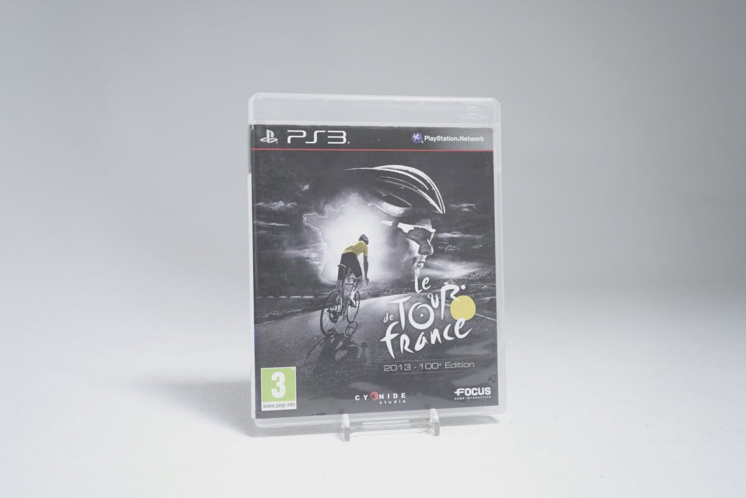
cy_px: 249
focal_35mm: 37
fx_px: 767
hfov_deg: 51.9
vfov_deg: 35.9
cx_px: 373
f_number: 5.6
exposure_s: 1/15
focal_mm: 37
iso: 640
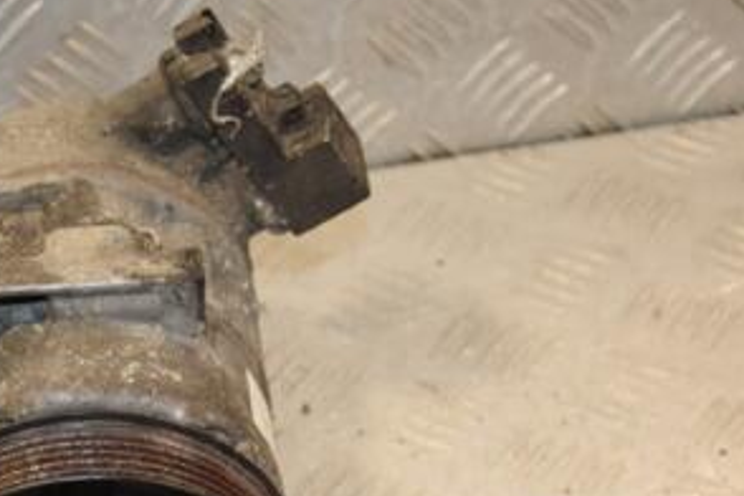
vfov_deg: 8.9
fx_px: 3162
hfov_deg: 13.3
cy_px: 425
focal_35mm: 153
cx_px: 73
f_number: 5.6
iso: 800
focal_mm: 50
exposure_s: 1/200
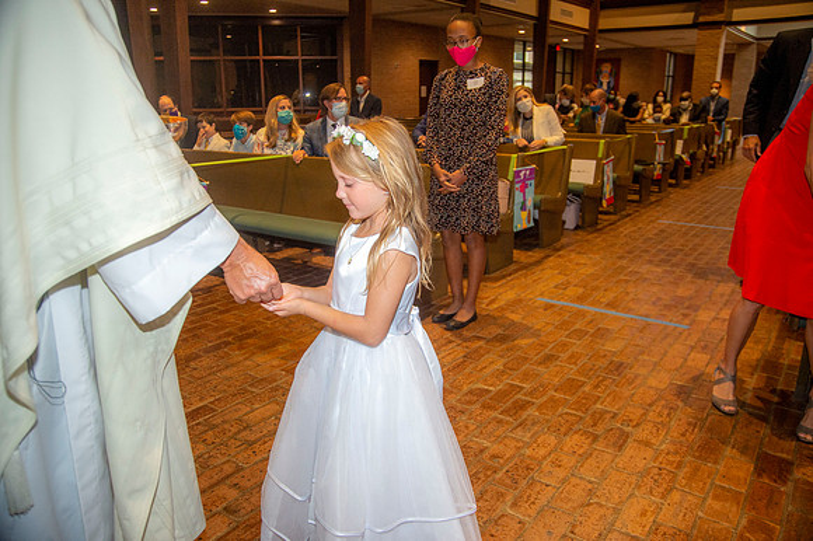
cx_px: 406
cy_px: 270
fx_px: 632
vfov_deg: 46.4
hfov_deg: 65.5
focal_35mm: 28
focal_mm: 28
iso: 1600
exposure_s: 1/200
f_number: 5.6
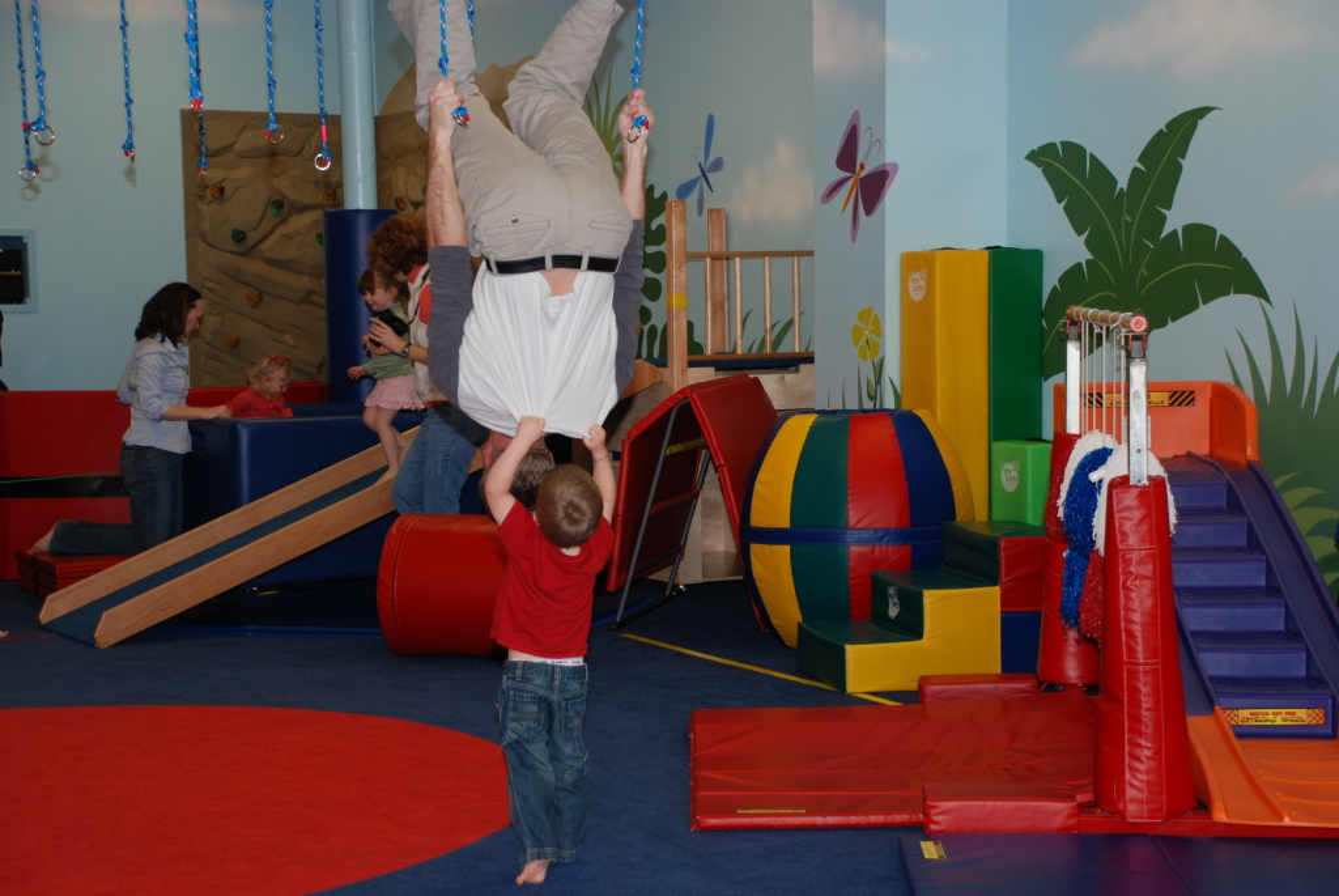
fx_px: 2681
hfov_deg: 28.0
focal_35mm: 72
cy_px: 448
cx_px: 670
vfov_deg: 19.0
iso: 360
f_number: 4.8
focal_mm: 48
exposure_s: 1/60
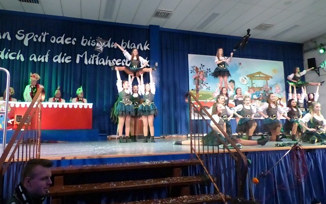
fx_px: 240
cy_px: 97
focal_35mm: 27
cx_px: 161
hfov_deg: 68.4
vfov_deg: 46.0
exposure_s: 1/125
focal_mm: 4.5
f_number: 3.2
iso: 1600
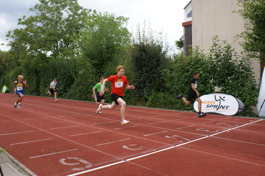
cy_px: 88
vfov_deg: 43.6
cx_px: 132
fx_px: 221
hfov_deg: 61.9
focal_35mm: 30
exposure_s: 1/250
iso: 100
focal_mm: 20
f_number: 5.6
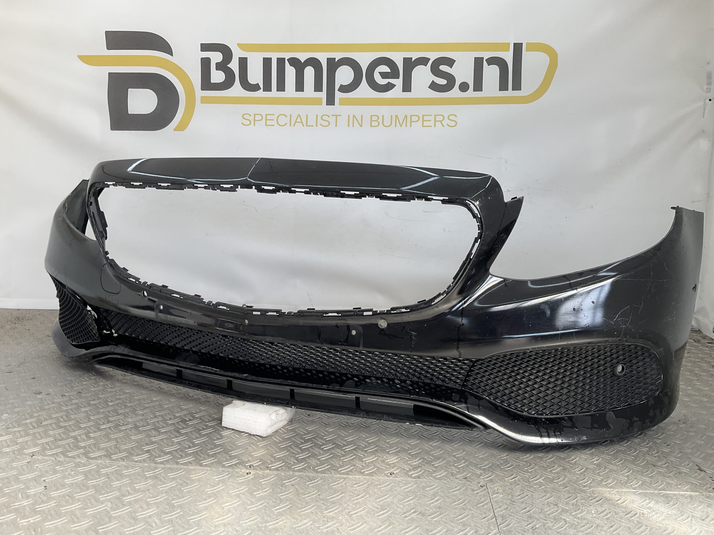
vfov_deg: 48.2
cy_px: 268
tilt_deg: -11.7
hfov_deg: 61.7
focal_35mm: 29
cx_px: 357
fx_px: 598
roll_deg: -1.6
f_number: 1.8
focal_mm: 3
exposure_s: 1/303
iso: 16
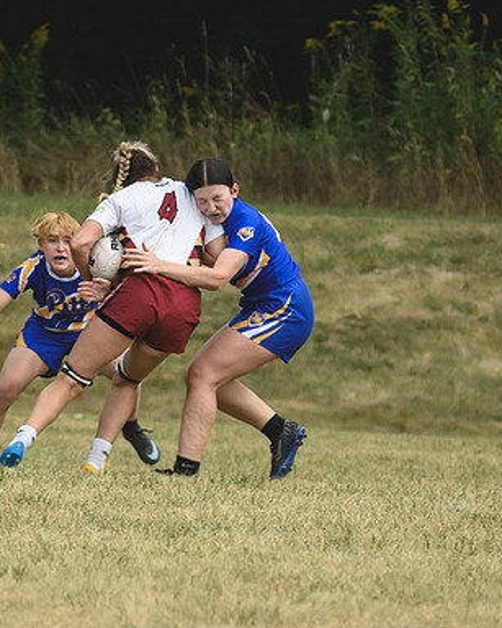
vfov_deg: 1.6
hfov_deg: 1.3
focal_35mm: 1233
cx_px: 472
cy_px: 225
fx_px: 22908
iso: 360
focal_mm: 340
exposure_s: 1/1000
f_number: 6
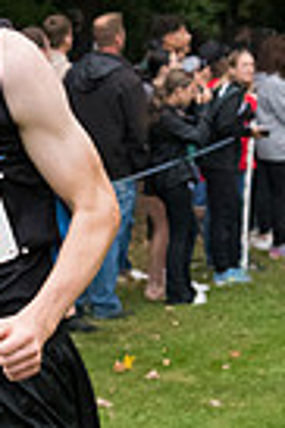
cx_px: 2
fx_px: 3405
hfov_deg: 4.8
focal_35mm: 286
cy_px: 372
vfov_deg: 7.2
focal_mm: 58
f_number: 5
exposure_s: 1/1600
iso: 3200
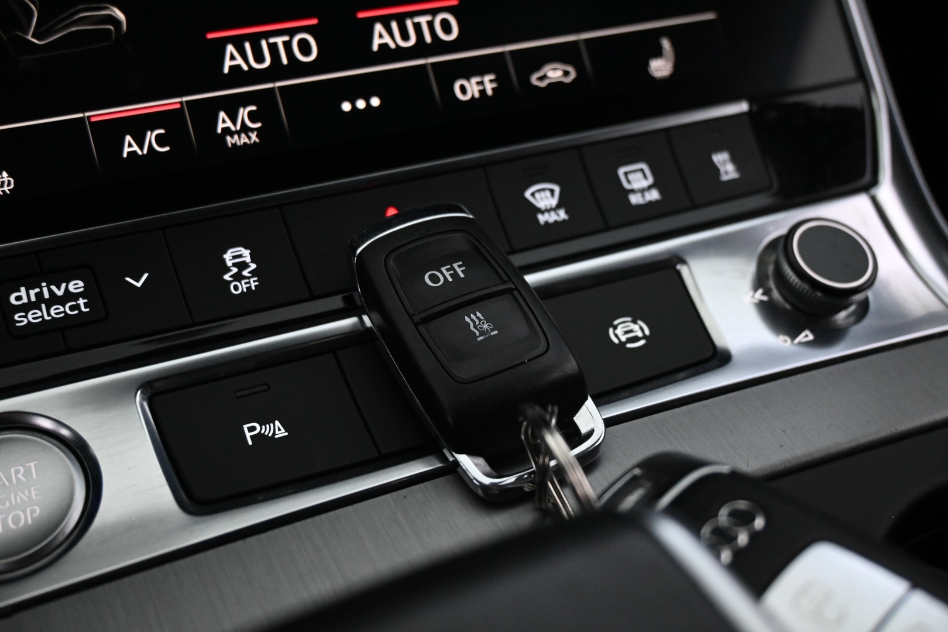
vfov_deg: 36.2
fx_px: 968
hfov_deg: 52.2
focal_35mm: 37
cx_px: 474
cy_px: 316
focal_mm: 24.5
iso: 2800
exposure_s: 1/40
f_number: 4.2
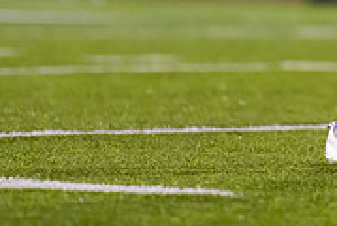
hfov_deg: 3.1
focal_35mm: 665
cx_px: 520
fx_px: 6235
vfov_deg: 2.1
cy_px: -142
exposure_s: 1/1000
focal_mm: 135
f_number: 1.8
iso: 1250
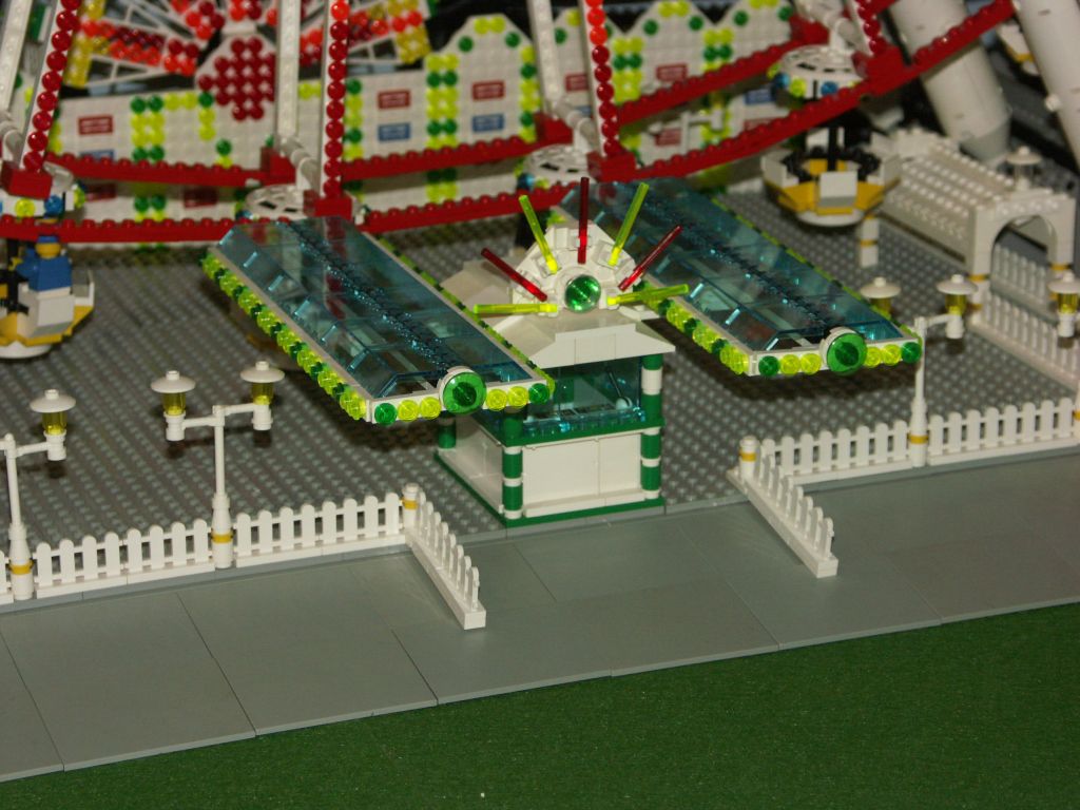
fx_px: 3370
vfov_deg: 13.7
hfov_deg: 18.2
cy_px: 405
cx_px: 540
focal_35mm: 108
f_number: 3.5
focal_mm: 27.65
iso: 200
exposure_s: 1/100
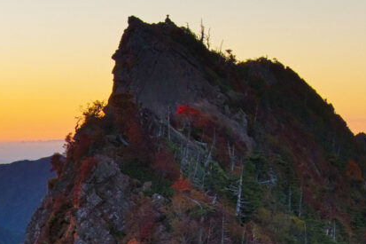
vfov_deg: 9.9
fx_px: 1260
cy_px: 544
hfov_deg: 15.5
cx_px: -146
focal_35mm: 124
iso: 64
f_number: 8
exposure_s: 1/10
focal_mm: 20
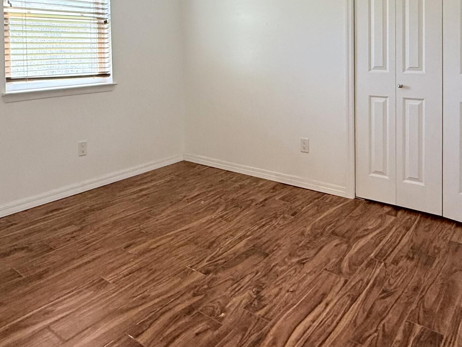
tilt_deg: -1.6
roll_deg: +1.1
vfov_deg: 44.2
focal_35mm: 30
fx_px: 400
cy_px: 62
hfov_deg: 60.0
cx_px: 226
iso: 200
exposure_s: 1/120
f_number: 2.2
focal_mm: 2.22
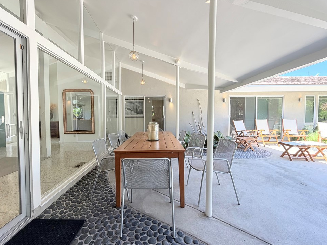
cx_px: 156
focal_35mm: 15
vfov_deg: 81.7
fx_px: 142
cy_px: 121
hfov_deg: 98.1
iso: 64
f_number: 2.2
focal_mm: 2.22
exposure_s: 1/120
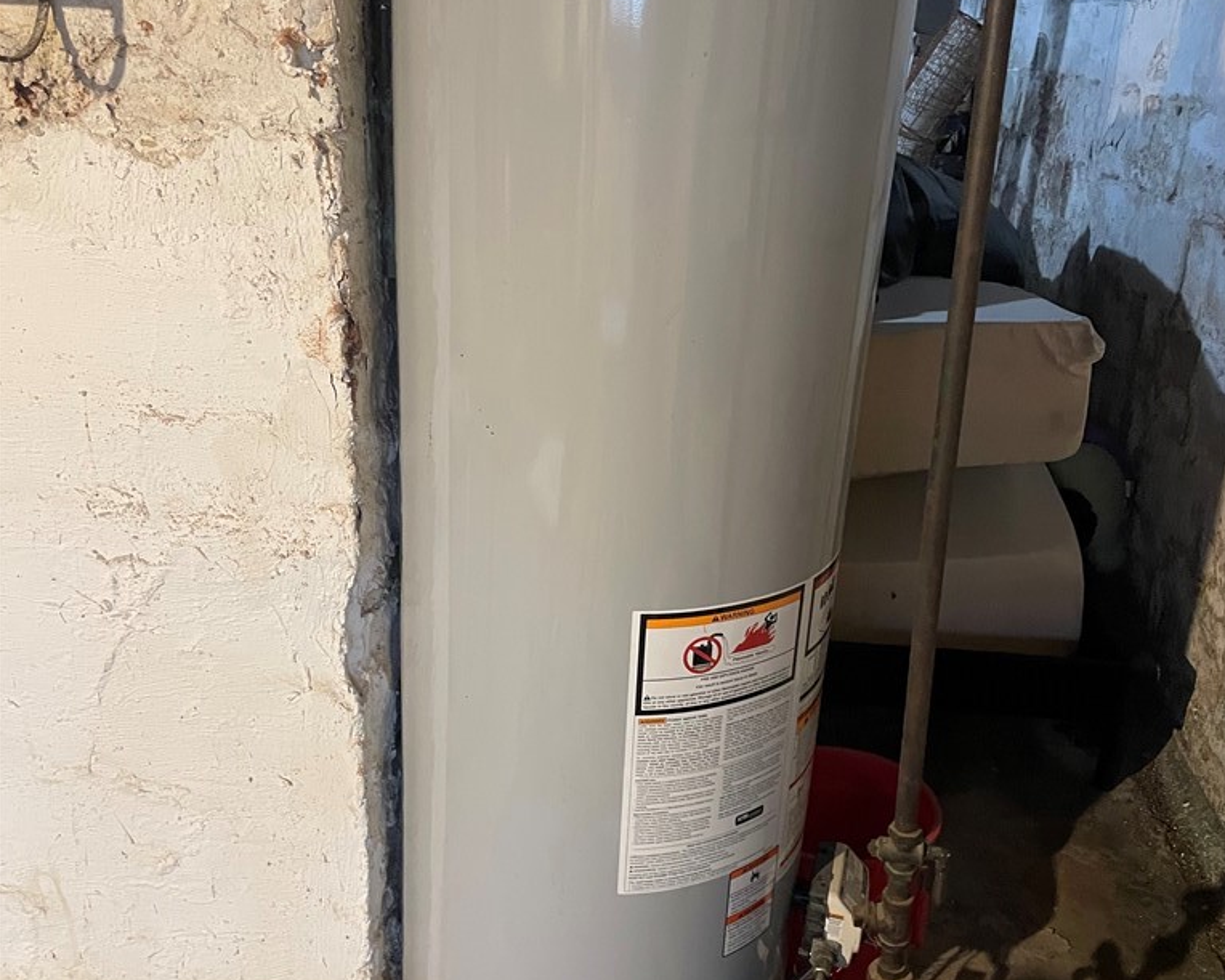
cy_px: 539
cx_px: 614
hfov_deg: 52.8
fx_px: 1233
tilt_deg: -22.2
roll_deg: -3.4
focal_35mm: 34
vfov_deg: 43.3
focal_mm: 4.2
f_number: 1.6
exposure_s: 1/30
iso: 500
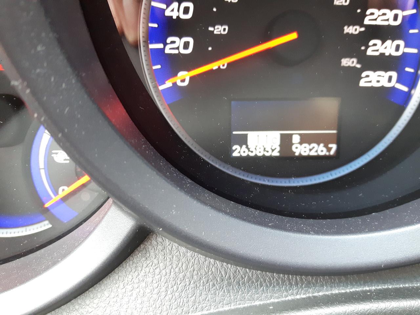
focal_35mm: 31
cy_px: 158
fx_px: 376
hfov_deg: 58.4
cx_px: 210
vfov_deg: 45.4
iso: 250
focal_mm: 3.7
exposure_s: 1/17
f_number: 1.9
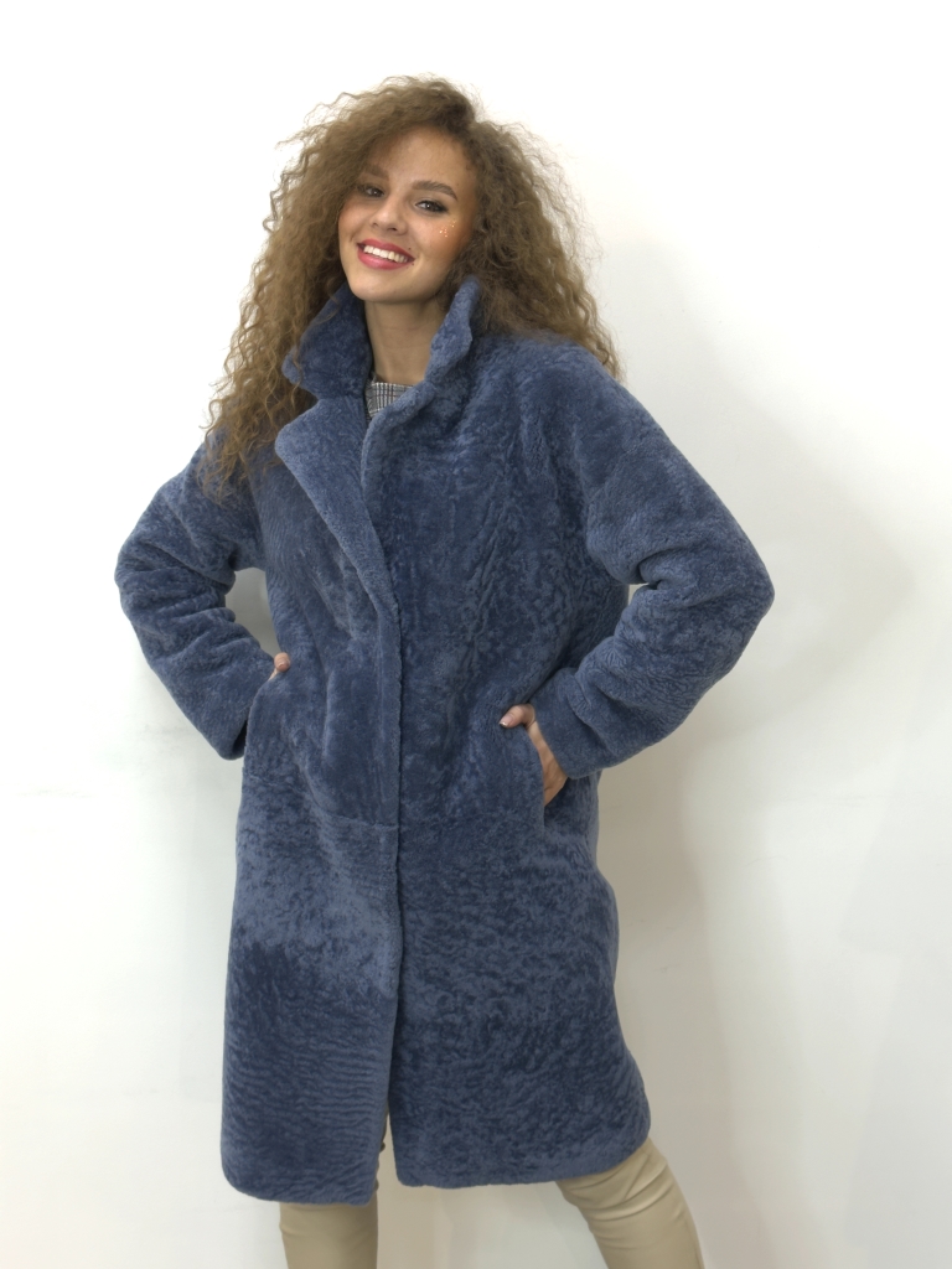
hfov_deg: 30.3
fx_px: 1760
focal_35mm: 48
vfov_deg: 39.7
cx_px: 476
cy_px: 634
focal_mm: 6.86
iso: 80
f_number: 1.78
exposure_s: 1/50
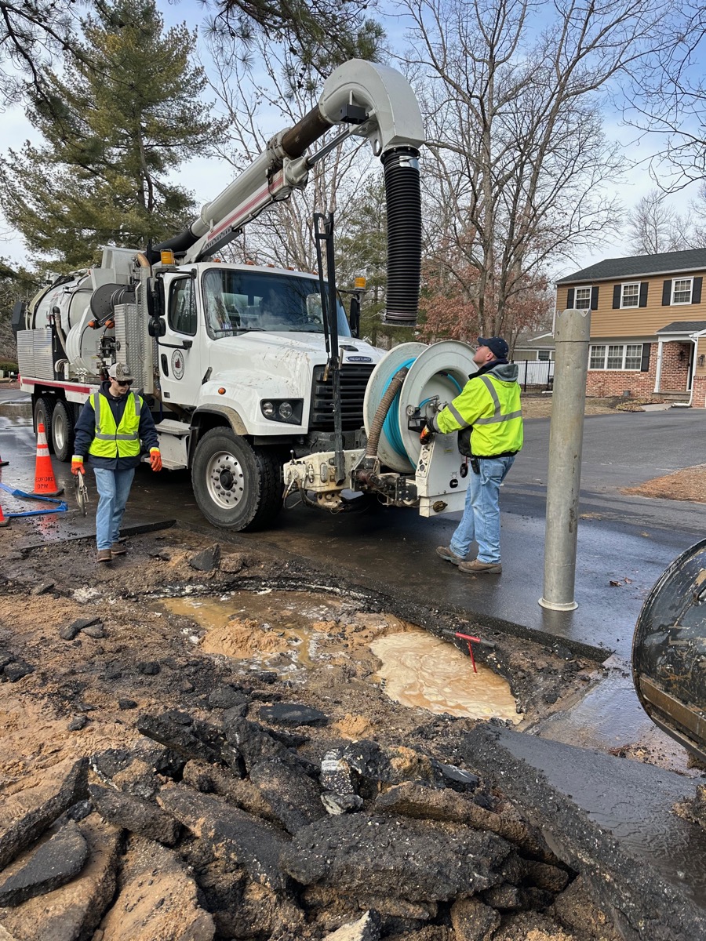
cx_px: 353
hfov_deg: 56.8
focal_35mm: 24
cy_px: 470
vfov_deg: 71.6
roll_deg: -1.1
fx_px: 653
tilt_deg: -6.0
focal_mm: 6.86
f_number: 1.78
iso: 80
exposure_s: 1/1157
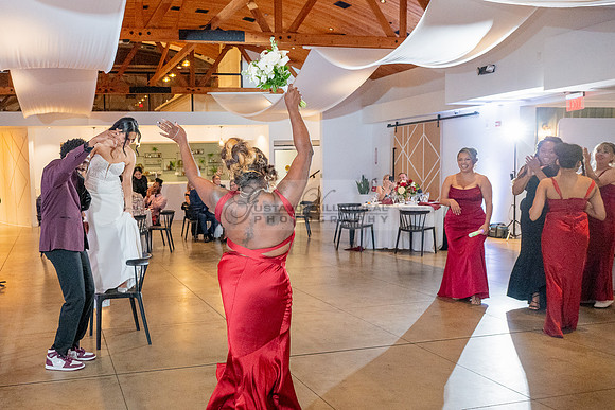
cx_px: 181
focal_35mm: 34
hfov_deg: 54.1
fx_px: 580
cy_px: 221
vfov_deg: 38.9
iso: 3200
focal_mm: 24
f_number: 4
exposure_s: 1/200
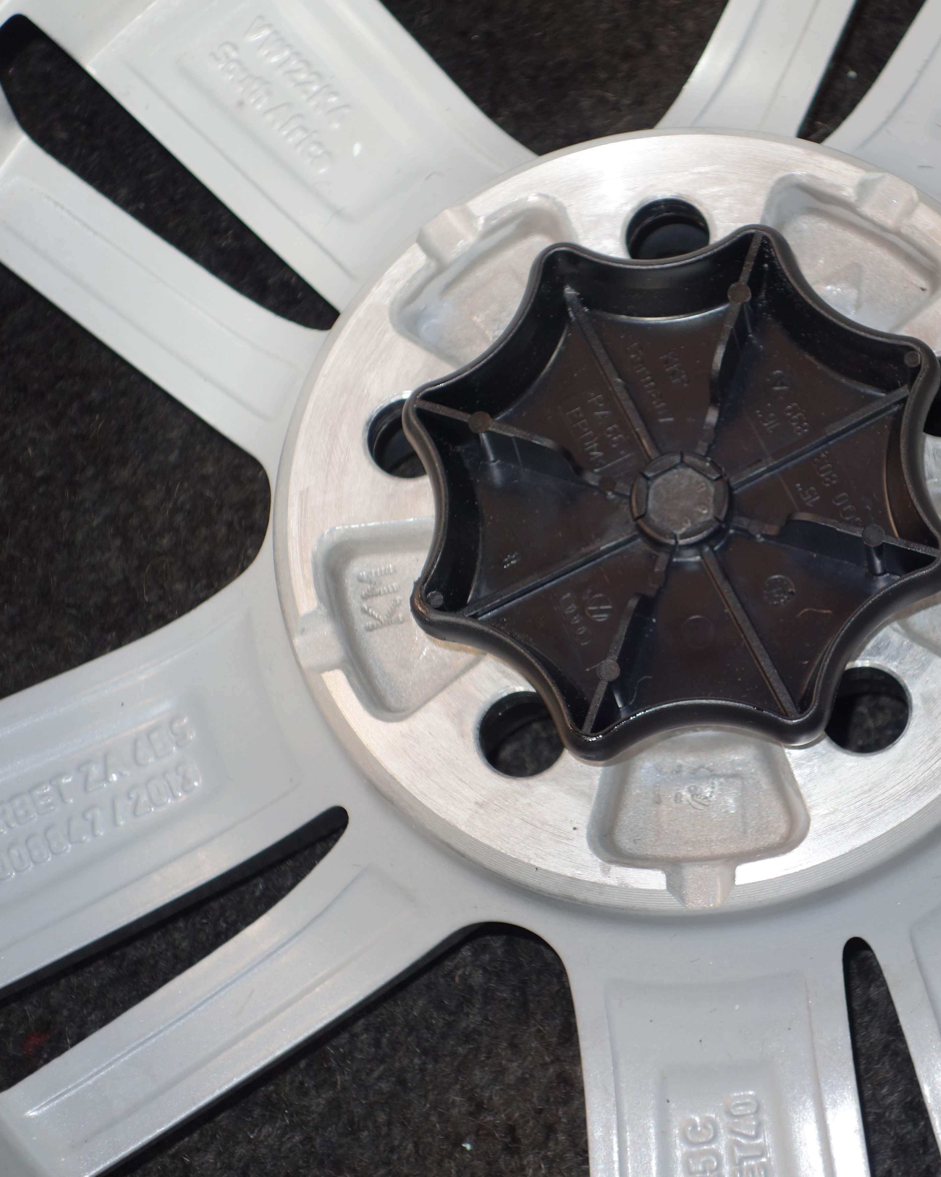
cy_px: 586
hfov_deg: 14.9
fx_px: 3586
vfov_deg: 18.6
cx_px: 719
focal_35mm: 103
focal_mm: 26.89
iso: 200
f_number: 4
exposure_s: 1/80
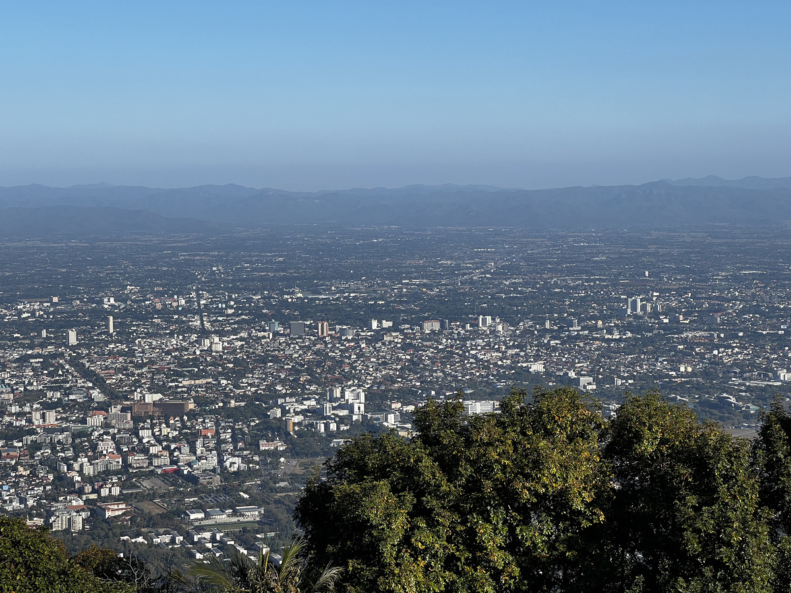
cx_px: 396
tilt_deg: -4.0
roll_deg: +1.0
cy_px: 296
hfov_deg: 25.3
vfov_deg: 19.1
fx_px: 1760
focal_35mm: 77
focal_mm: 9
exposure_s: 1/774
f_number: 2.8
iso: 32
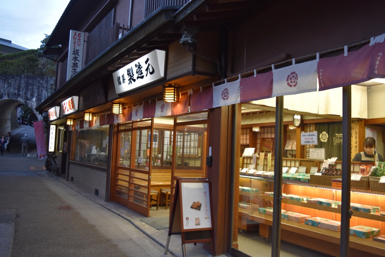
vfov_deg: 43.6
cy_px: 128
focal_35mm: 30
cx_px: 192
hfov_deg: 61.9
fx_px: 321
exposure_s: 1/80
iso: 400
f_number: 4.5
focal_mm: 20
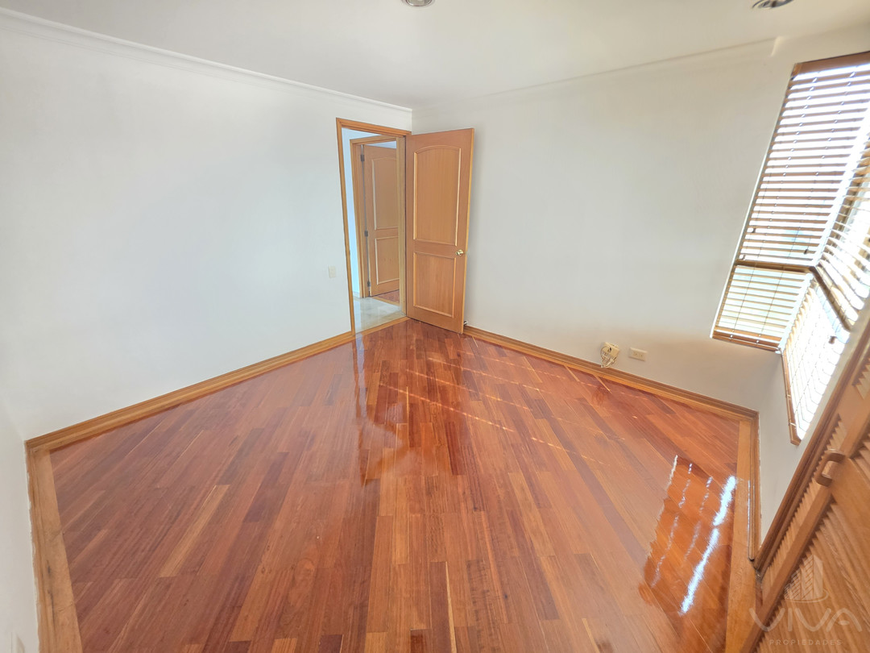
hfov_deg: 106.2
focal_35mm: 13
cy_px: 326
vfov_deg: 89.9
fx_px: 327
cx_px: 435
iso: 640
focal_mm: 2.2
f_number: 1.9
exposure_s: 1/60
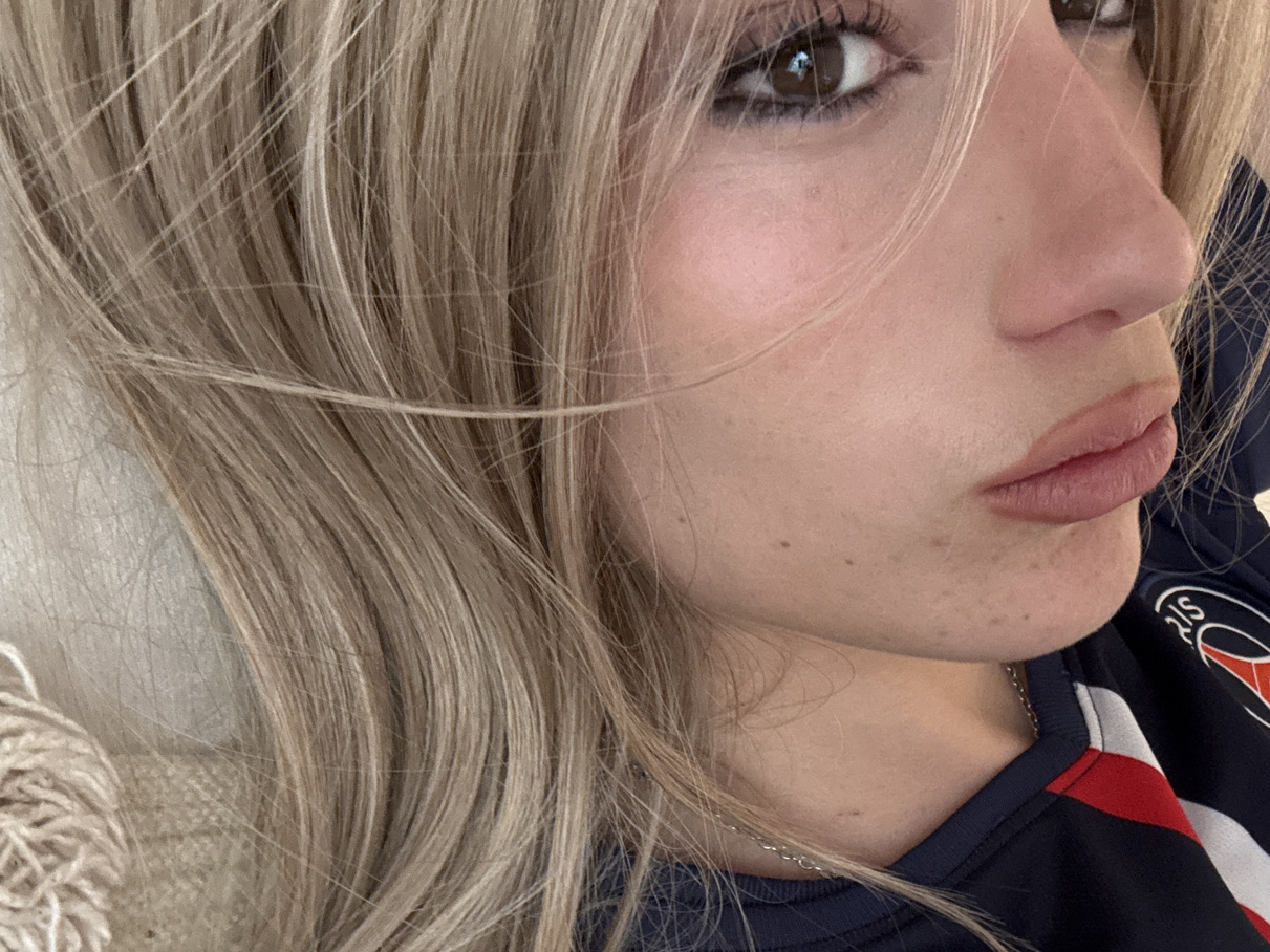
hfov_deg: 47.8
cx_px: 891
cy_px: 636
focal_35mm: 38
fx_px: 1394
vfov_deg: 37.3
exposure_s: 1/43
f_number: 1.9
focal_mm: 2.69
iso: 320
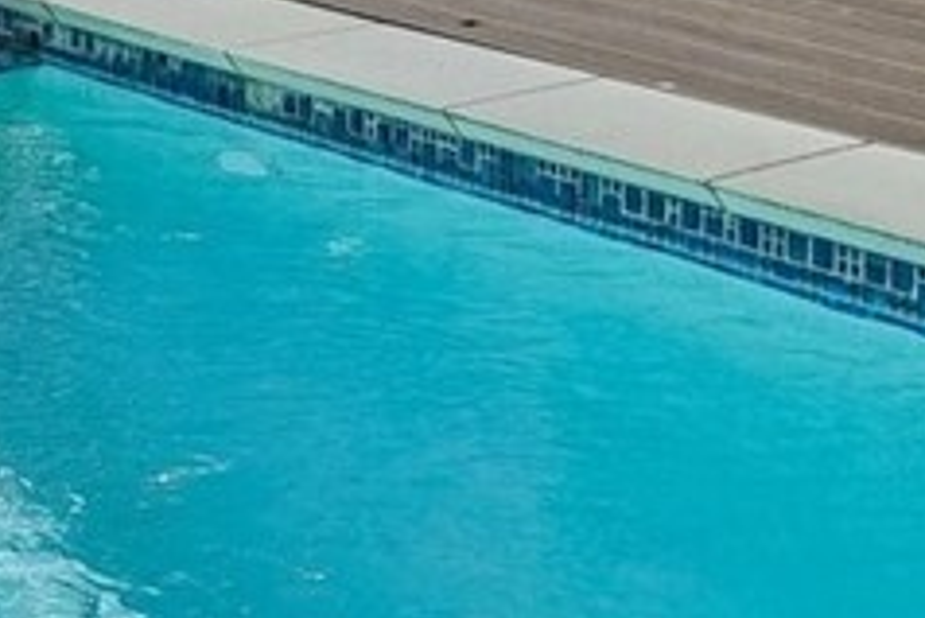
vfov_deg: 11.1
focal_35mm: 114
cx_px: 663
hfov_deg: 17.9
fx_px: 2931
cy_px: -534
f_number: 8
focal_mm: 16
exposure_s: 1/250
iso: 400
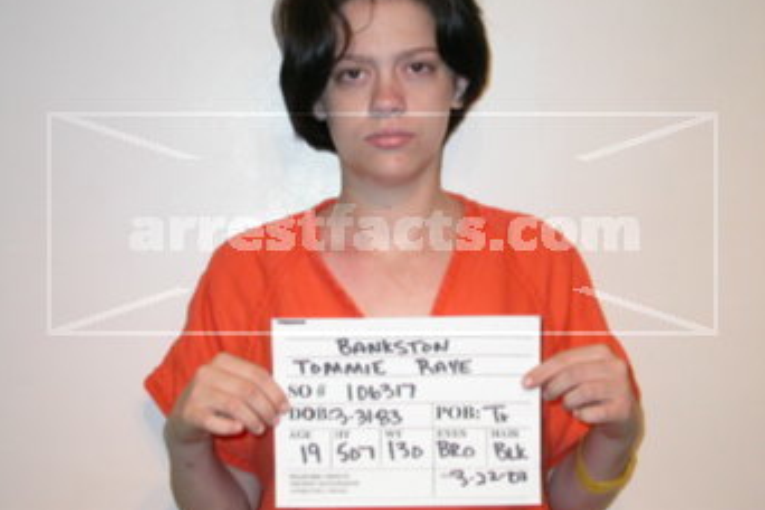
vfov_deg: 20.9
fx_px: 1381
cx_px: 384
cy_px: 225
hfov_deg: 31.0
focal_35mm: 65
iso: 100
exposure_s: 1/60.3
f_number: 3.1
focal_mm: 12.9
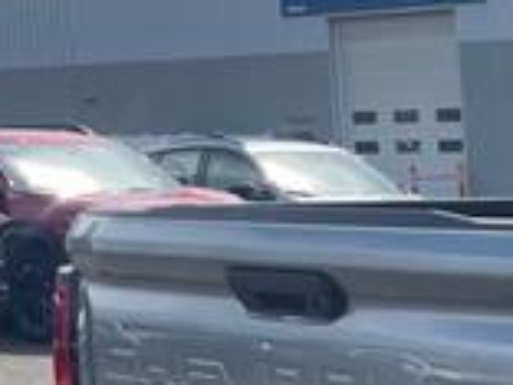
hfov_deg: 16.5
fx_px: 1586
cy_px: 444
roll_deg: +1.0
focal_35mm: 107
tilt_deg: -8.7
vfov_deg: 13.5
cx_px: 802
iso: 32
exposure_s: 1/1595
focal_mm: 4.2
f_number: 1.6
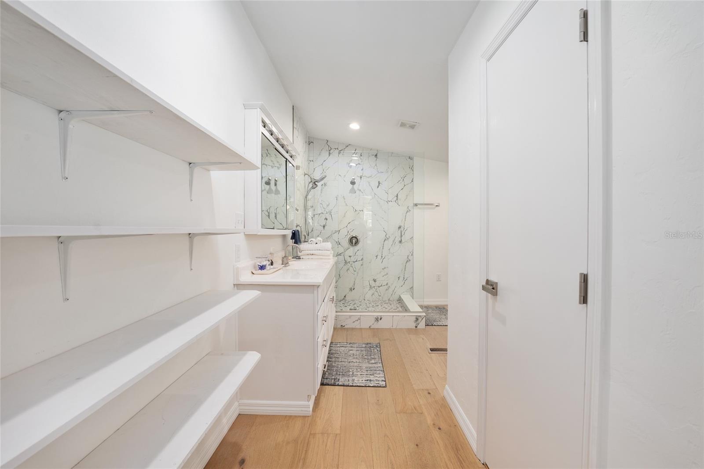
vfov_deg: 81.2
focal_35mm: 14
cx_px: 352
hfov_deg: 104.3
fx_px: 274
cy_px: 234
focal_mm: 14
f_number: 7.1
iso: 320
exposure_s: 1/8
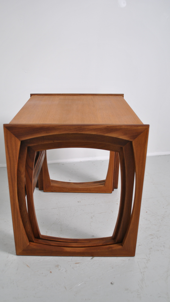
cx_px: 75
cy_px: 161
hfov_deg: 33.7
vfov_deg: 56.6
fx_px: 280
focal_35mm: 35
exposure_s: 1/30
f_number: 4
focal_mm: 20
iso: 200
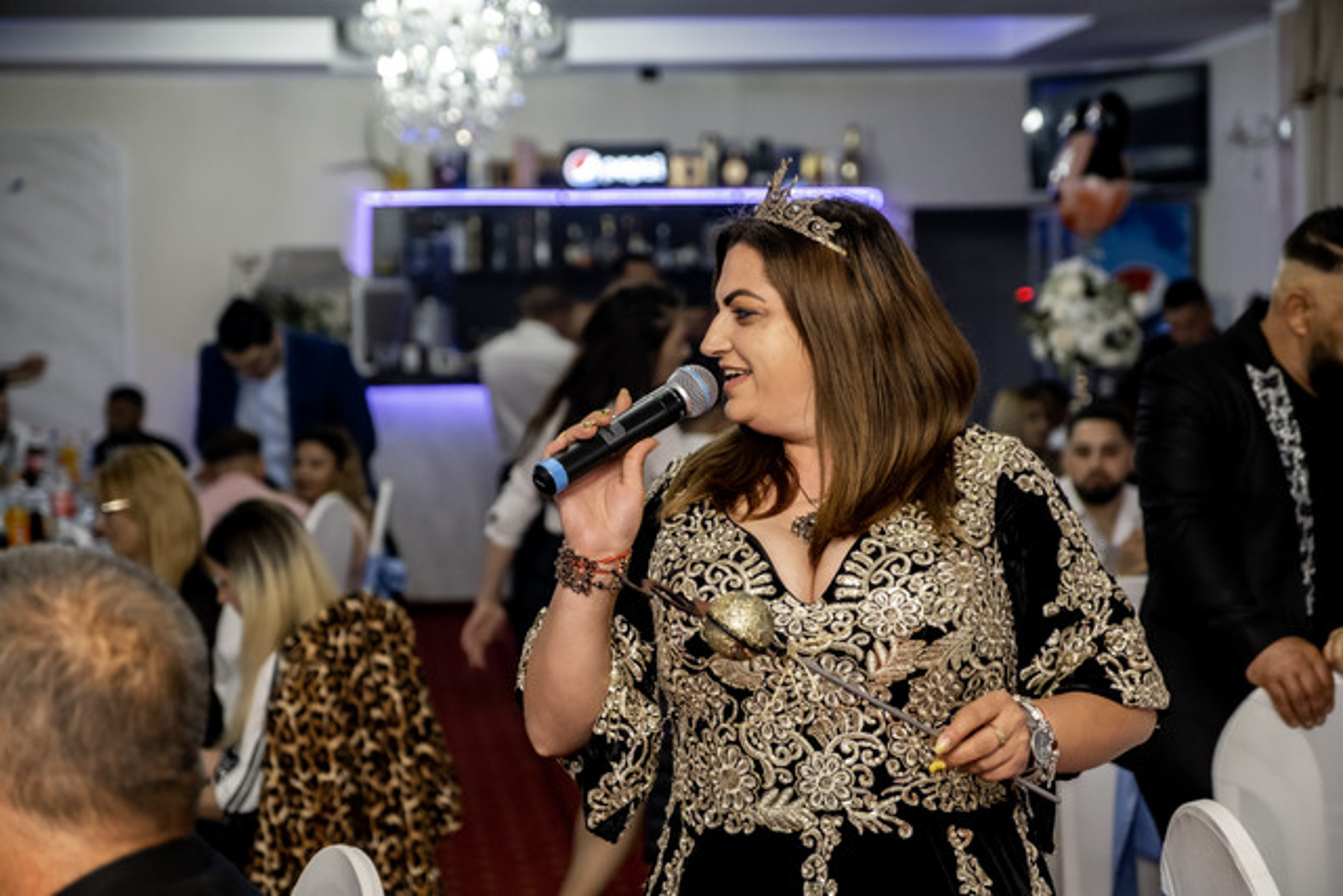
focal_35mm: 83
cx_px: 672
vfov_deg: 16.5
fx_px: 3097
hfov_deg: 24.5
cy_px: 448
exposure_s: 1/160
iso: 1250
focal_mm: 55
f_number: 2.8
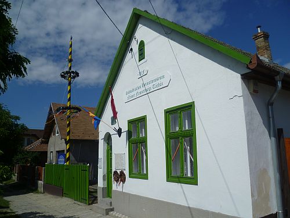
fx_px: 235
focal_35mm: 28
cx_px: 145
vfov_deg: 49.7
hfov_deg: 63.4
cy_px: 109
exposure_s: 1/400
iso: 80
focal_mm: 5
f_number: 9
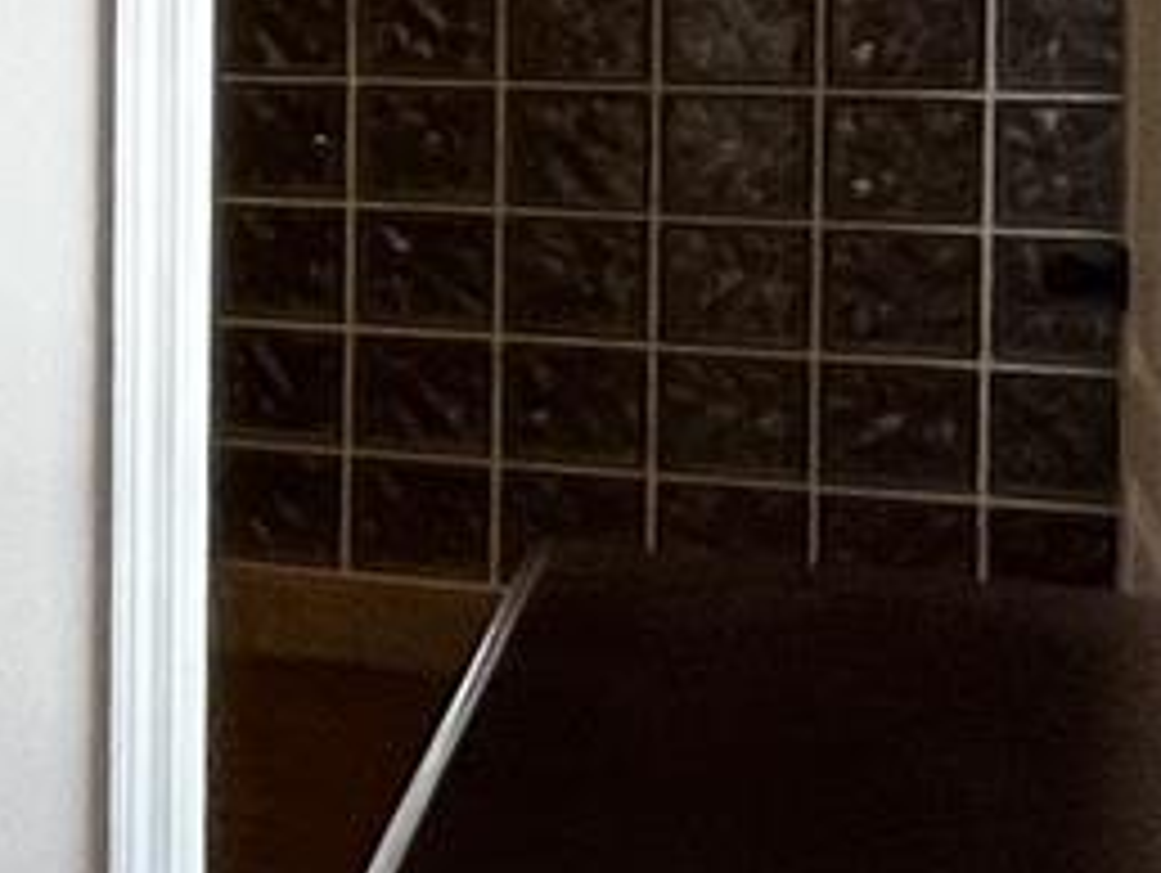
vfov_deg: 14.2
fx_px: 3458
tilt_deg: -2.2
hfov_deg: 12.5
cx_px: -1958
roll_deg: +1.4
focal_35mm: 103
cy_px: -14
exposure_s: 1/120
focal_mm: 1.57
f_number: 1.8
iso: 250
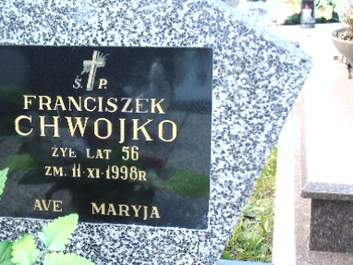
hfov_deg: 24.9
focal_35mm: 77
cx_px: 72
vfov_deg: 19.2
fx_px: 786
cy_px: 129
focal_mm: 8.2
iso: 80
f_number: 4.1
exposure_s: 1/50
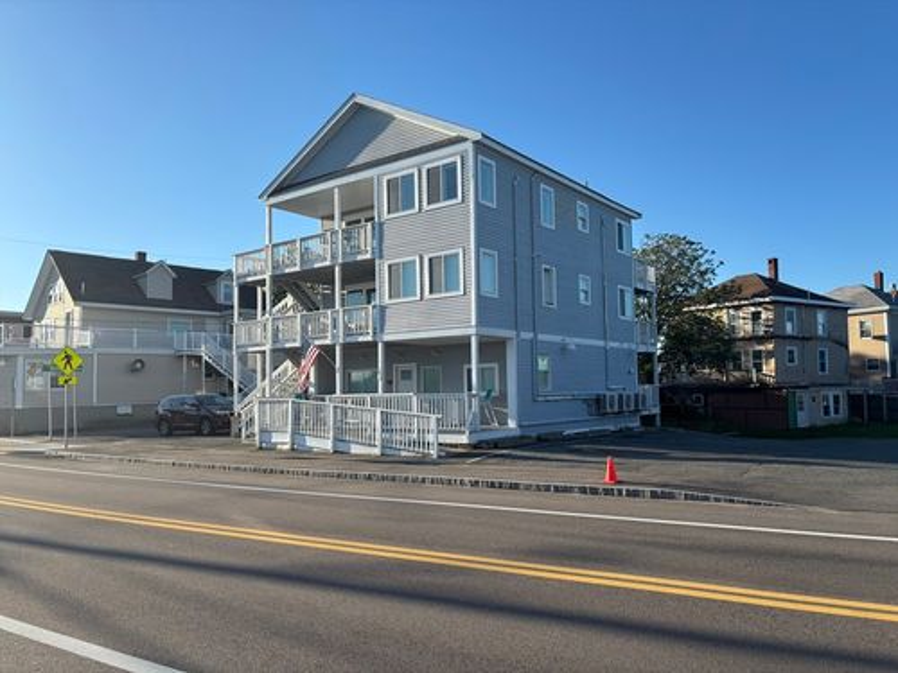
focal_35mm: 26
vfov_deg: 53.1
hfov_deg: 67.3
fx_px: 674
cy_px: 336
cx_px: 449
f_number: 1.6
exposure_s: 1/2024
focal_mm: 5.96
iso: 50
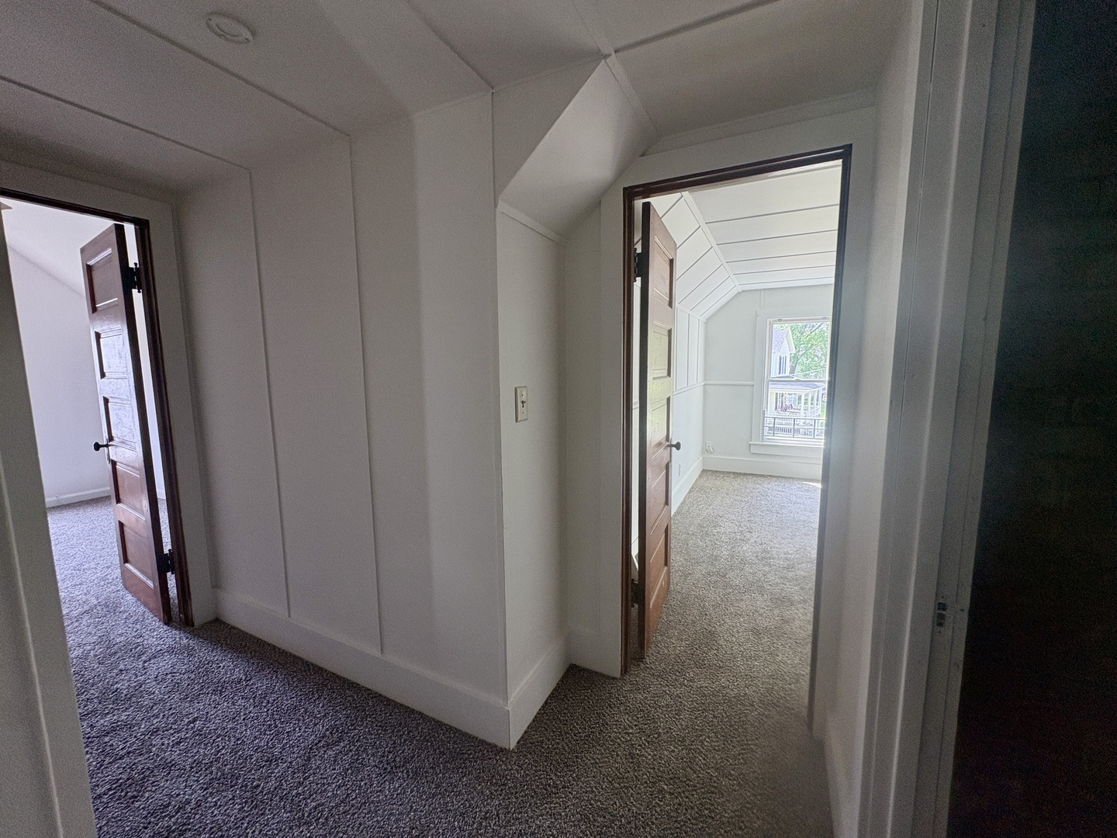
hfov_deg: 102.1
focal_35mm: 14
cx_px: 558
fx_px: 452
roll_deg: +0.8
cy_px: 419
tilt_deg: -7.4
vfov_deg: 85.7
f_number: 2.2
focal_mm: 2.22
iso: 250
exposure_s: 1/120
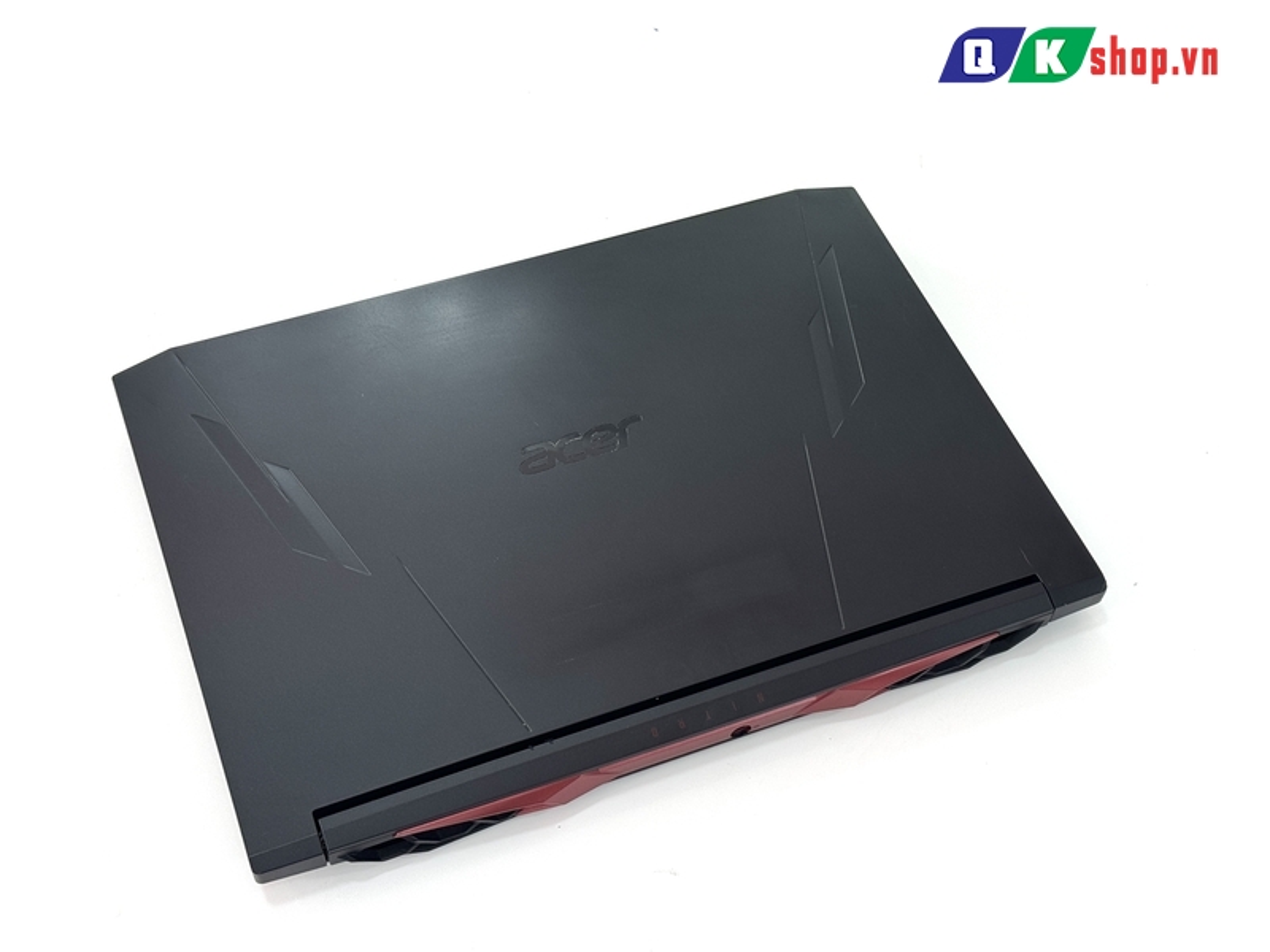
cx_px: 635
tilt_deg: -54.2
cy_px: 476
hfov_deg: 39.7
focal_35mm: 48
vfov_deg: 30.3
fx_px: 1761
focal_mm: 6.76
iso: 50
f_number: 1.78
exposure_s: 1/121
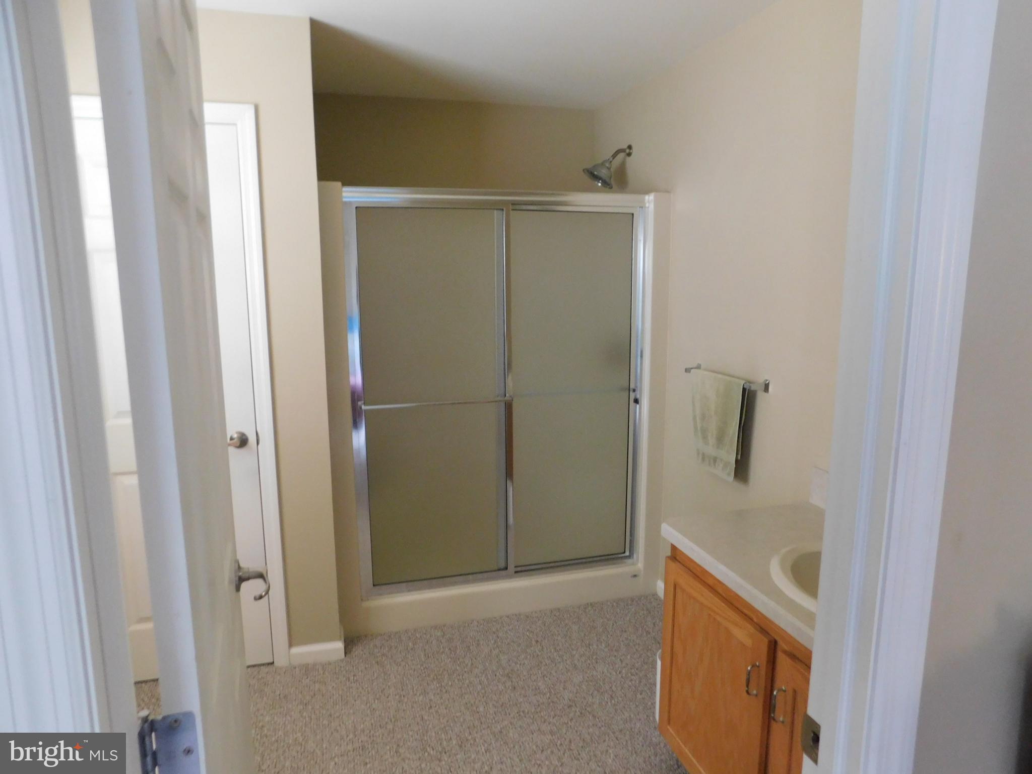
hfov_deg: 73.9
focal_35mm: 23
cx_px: 516
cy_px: 387
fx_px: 686
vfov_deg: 58.9
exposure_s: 1/8
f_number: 3
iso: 400
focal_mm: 4
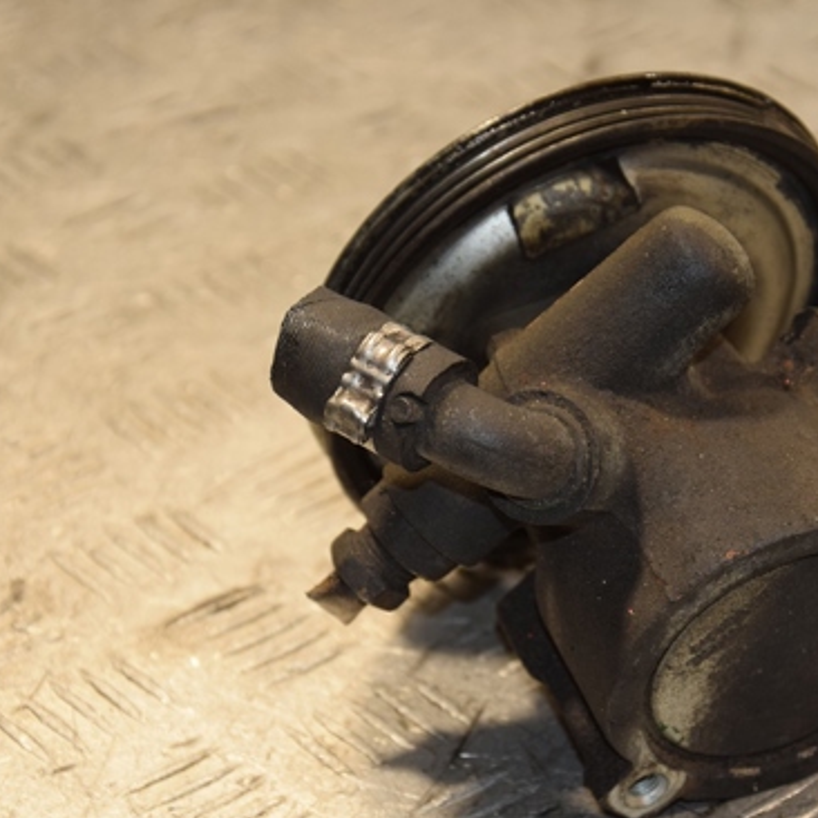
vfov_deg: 11.2
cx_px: 543
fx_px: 4171
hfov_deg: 11.2
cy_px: 472
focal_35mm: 156
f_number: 5.3
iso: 800
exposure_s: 1/200
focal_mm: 70
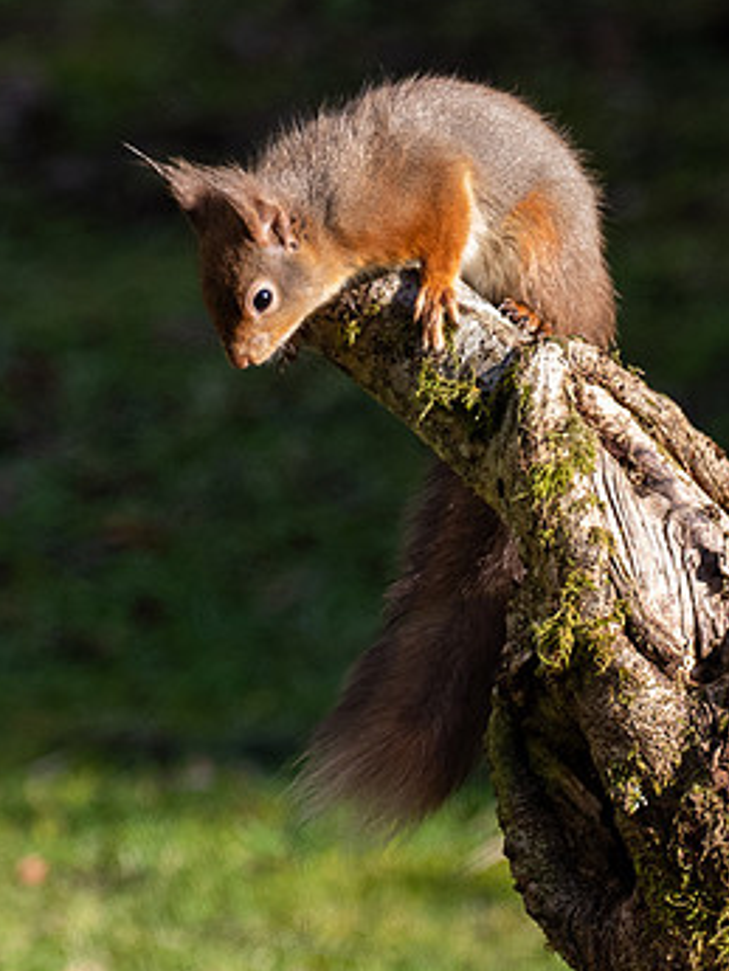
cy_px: 309
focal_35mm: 1430
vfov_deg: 1.4
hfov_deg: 1.0
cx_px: 316
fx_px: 40129
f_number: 4.5
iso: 800
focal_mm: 300
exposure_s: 1/1000
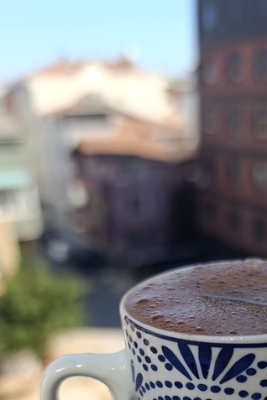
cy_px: 362
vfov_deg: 39.6
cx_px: 207
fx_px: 512
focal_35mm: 46
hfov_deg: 28.7
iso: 50
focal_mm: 6.14
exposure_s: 1/267
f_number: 1.6
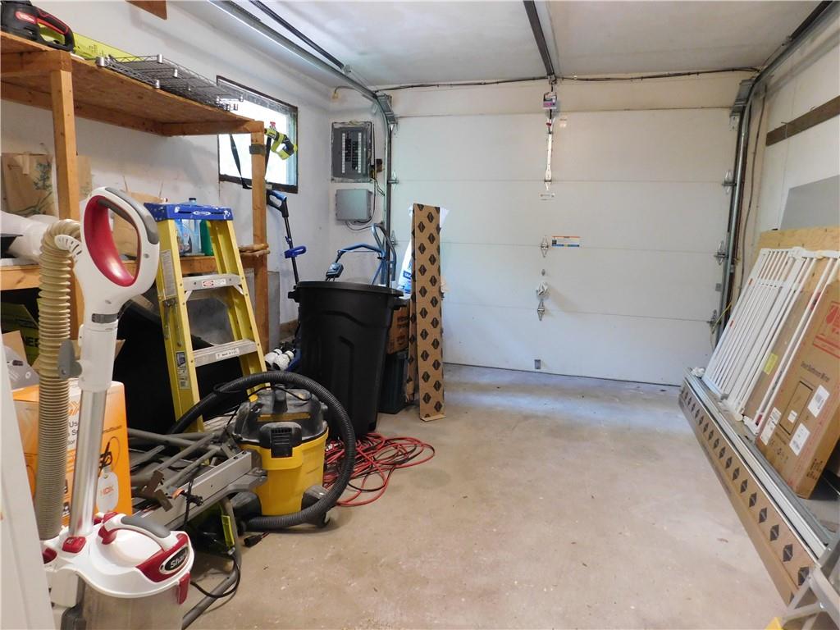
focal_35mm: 23
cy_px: 315
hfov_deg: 73.9
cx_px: 420
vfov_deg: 58.9
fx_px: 558
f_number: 3
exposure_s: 1/15
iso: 400
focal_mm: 4
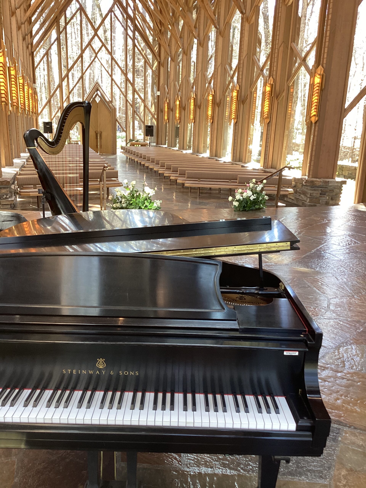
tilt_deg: -14.5
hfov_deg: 45.4
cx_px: 183
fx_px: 437
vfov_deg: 58.4
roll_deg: -2.0
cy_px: 244
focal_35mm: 31
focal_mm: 3.3
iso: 64
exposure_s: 1/60
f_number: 2.4
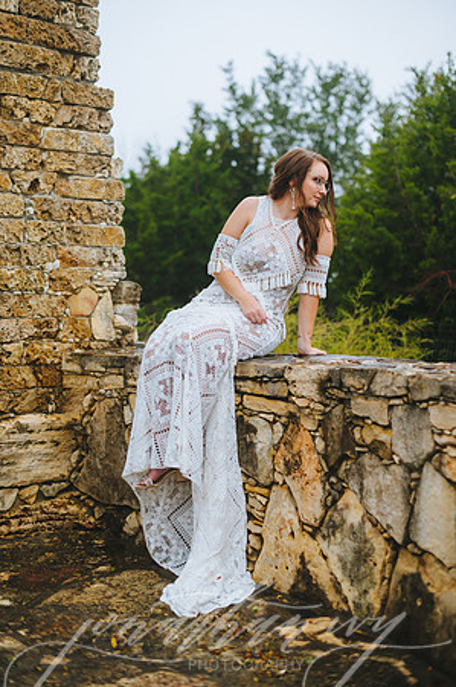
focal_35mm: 50
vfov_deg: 39.6
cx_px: 228
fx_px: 952
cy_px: 344
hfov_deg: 26.9
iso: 500
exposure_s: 1/100
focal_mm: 50
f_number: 2
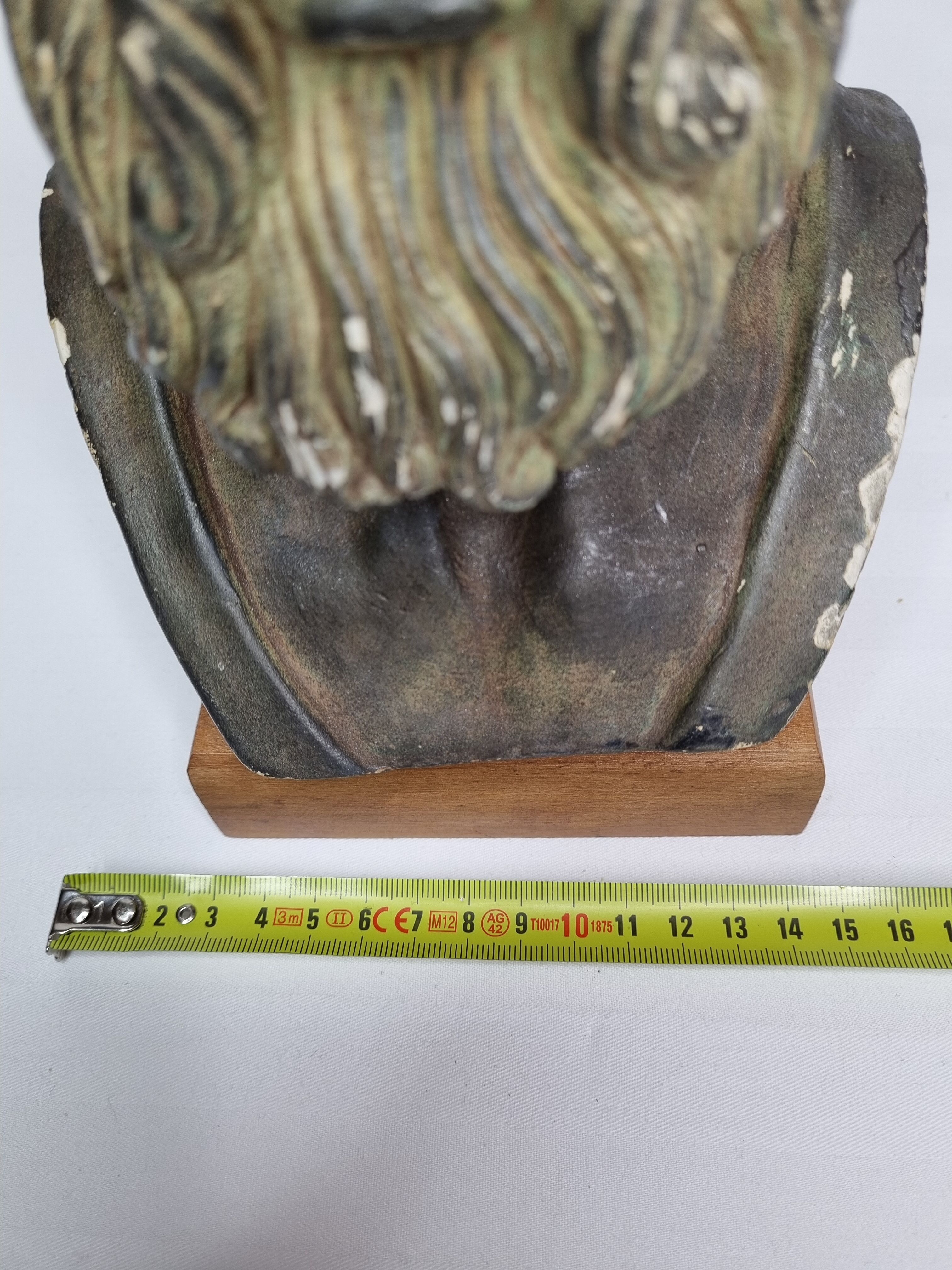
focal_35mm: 26
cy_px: 635
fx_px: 953
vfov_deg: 67.3
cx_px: 476
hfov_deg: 53.1
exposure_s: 1/100
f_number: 1.8
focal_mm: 5.4
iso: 50
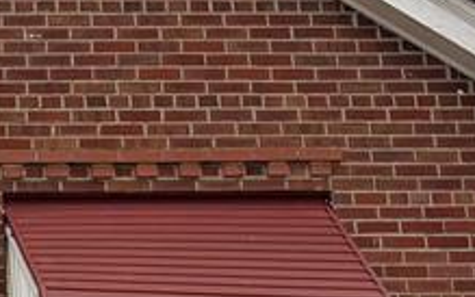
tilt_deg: +12.2
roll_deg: +1.0
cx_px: -265
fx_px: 1670
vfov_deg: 10.1
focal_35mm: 129
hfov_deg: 14.9
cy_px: 286
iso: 80
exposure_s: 1/120
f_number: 1.6
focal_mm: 5.96
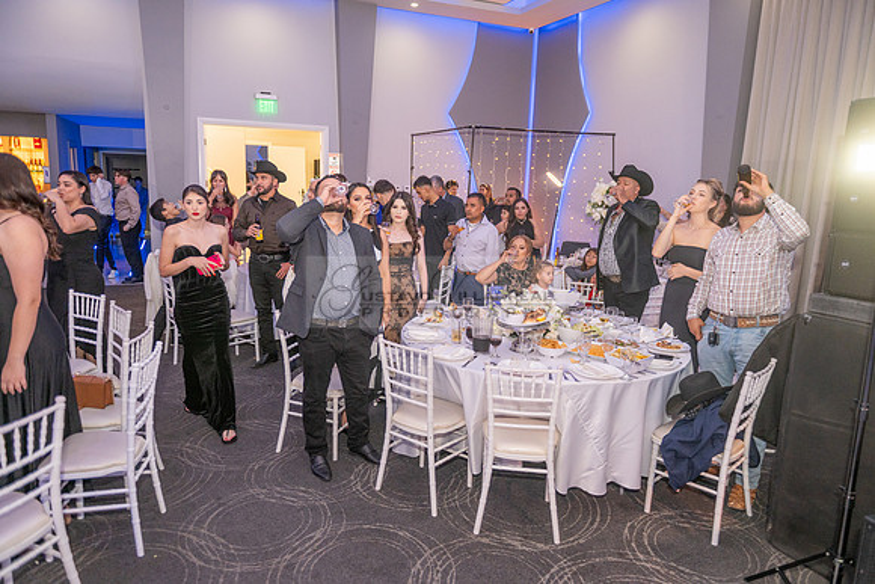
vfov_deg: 53.2
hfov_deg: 73.7
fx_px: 583
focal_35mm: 24
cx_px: 438
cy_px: 292
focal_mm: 24
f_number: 2.8
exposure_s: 1/125
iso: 800
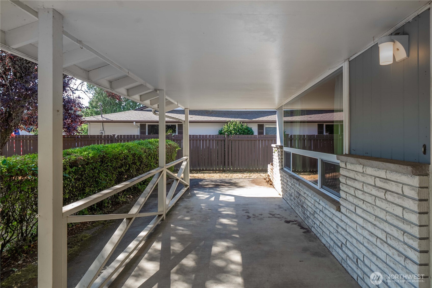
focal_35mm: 18
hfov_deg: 90.0
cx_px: 216
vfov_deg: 67.4
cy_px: 144
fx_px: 216
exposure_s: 1/30
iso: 100
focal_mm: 18
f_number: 7.1
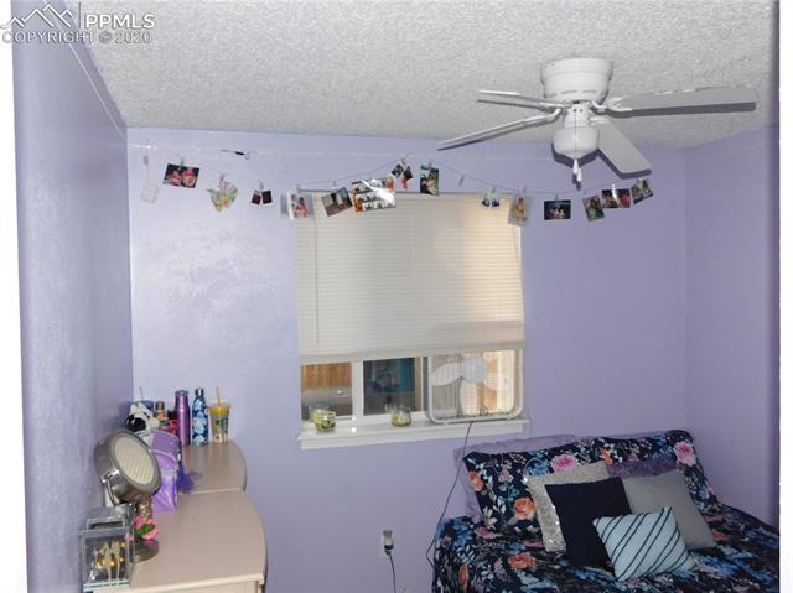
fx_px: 687
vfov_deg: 46.7
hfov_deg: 60.0
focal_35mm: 30
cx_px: 396
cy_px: 296
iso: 200
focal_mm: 5.3
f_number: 3.2
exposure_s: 1/30
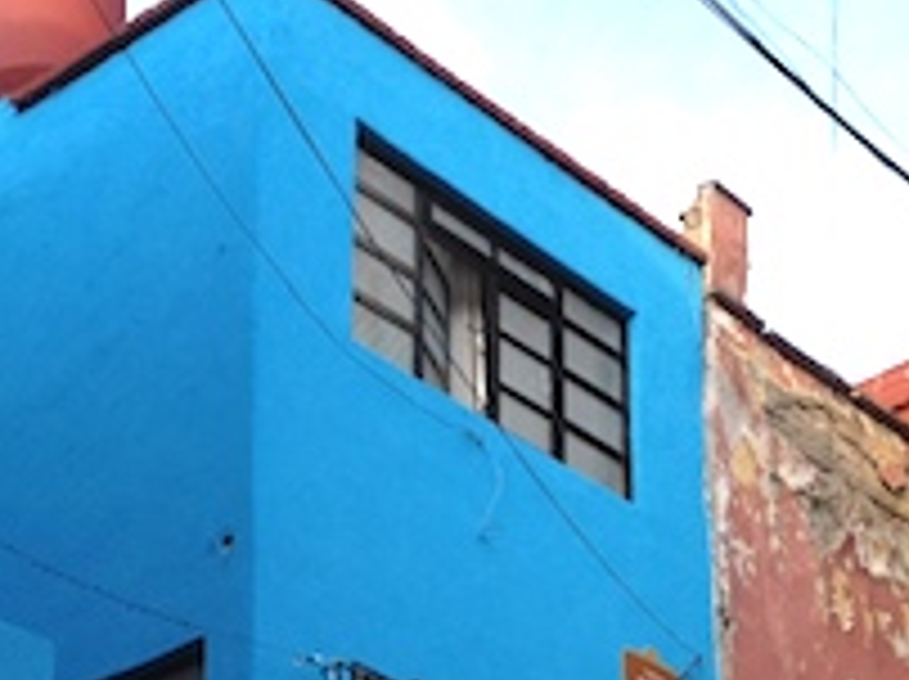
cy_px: 694
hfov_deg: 17.7
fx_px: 2911
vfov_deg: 13.1
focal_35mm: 111
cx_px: 639
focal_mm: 4.28
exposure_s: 1/231
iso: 64
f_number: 2.4
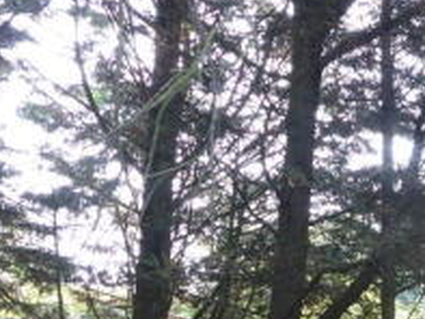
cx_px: 437
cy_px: 271
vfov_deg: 20.4
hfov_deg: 25.8
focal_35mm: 71
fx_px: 872
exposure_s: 1/60
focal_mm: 4.3
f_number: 4.5
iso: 320
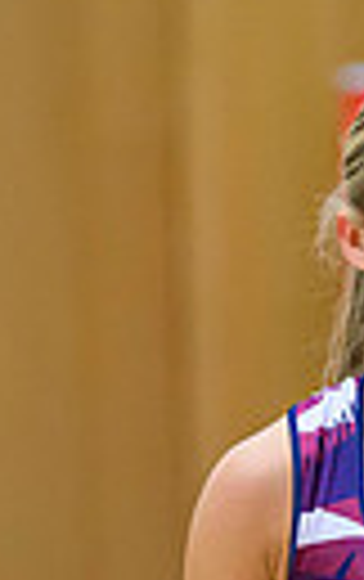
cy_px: 851
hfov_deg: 1.0
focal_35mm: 1304
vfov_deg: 1.6
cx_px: 407
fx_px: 20629
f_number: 3.2
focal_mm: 200
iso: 3200
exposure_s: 1/800
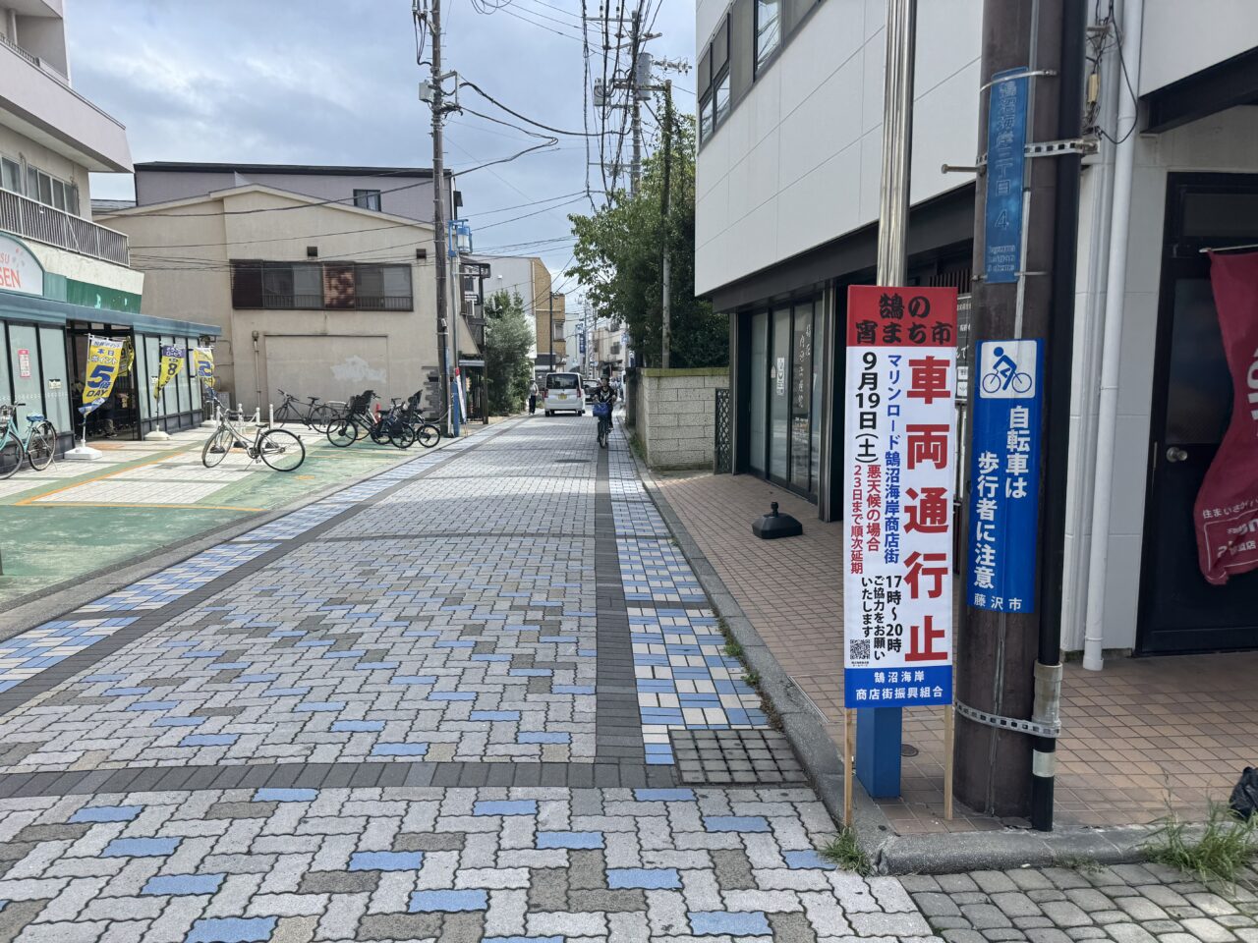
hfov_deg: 71.6
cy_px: 472
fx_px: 872
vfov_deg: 56.8
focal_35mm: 24
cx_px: 629
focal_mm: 6.76
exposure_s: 1/2105
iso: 80
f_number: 1.78
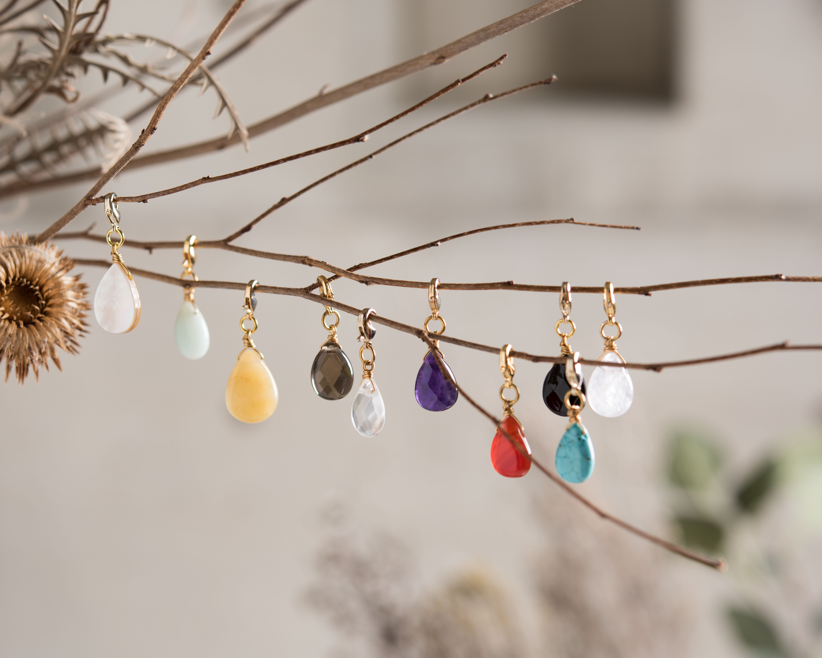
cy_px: 335
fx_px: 1825
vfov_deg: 20.4
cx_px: 359
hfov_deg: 25.4
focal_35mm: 75
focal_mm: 60
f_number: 5
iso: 100
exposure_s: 1/160
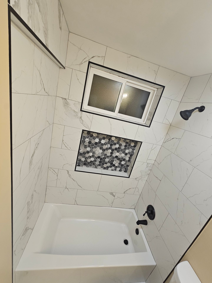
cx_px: 106
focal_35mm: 13
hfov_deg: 89.9
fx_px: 106
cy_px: 142
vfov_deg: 106.2
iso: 160
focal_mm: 2.2
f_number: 2.2
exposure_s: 1/60
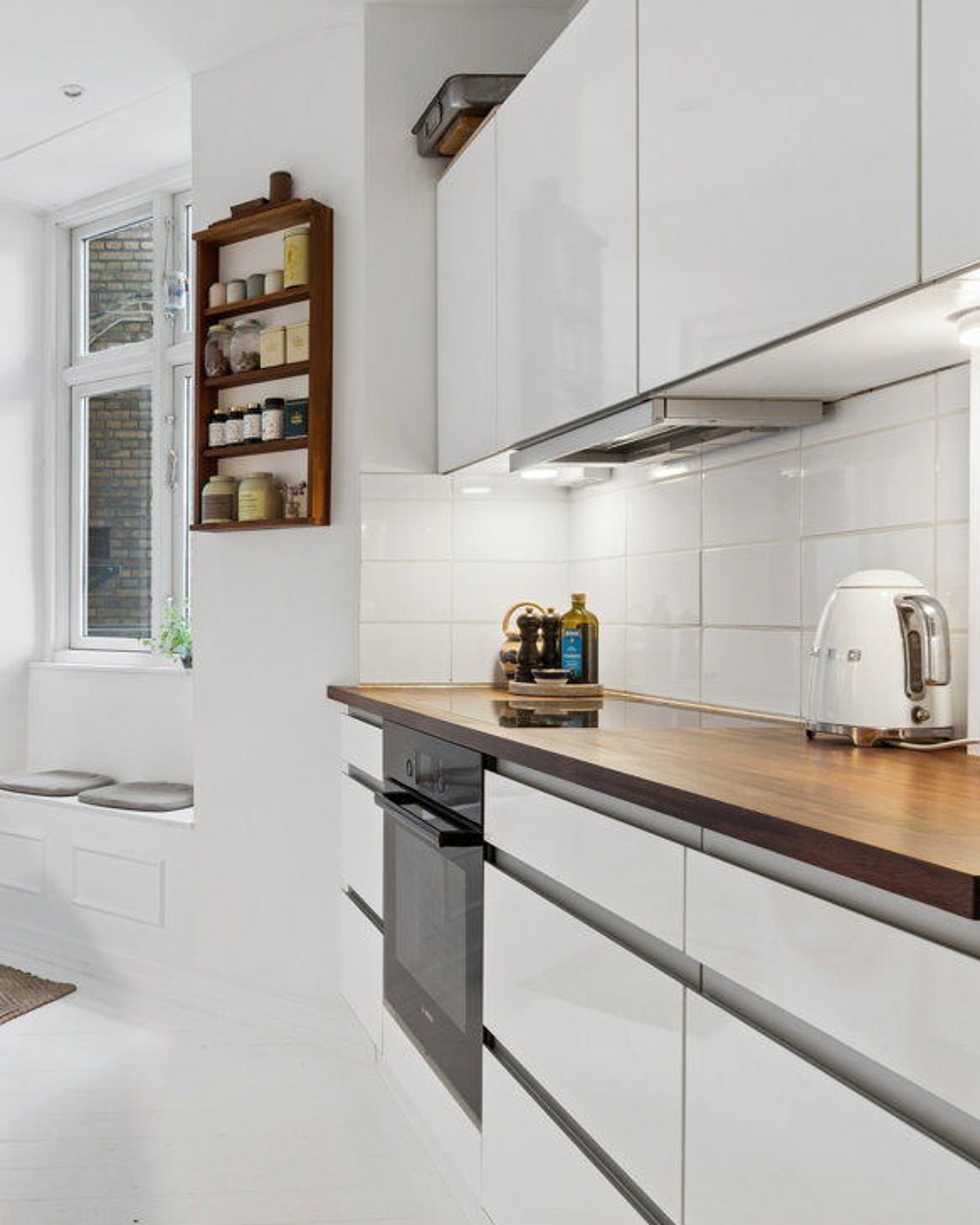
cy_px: 620
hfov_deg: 45.0
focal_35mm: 30
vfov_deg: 58.8
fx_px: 1088
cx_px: 140
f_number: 8
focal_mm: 14
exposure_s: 1/25
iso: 200
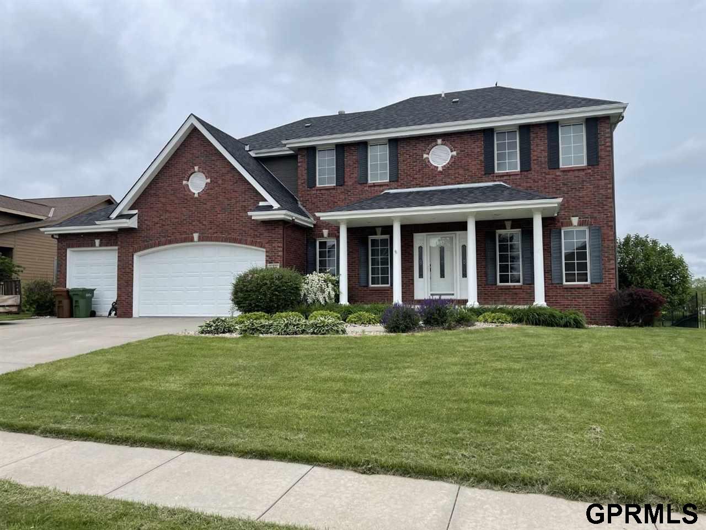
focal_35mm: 26
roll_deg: +0.0
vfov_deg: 53.1
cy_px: 265
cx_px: 353
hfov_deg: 67.3
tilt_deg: +2.8
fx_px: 530
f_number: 1.6
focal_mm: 5.1
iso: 32
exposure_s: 1/4348
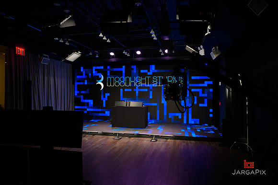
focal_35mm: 24
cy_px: 92
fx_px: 185
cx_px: 139
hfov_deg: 73.8
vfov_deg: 53.1
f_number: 3.2
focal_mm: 24
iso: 1600
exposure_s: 1/320
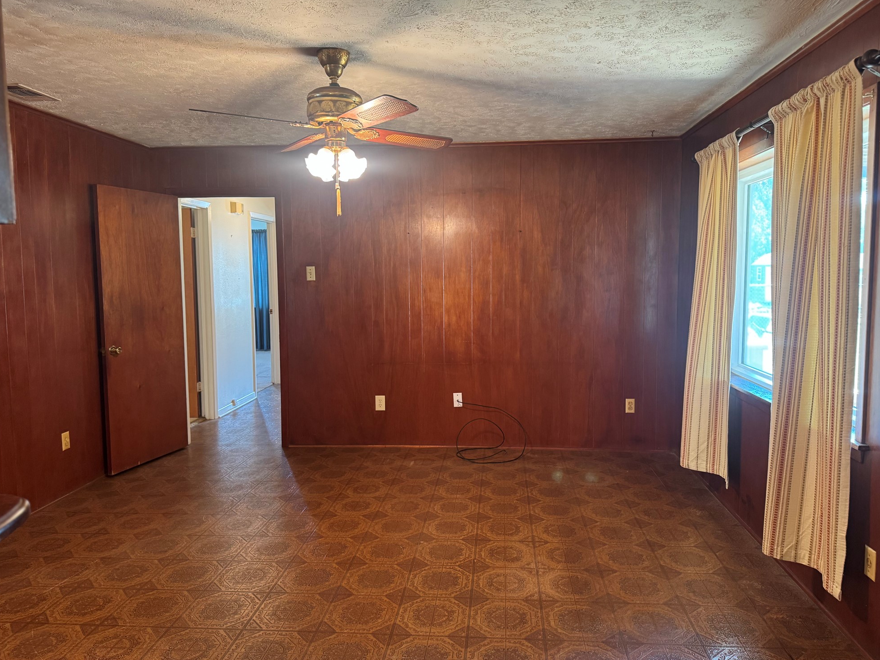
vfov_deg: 54.9
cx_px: 453
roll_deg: -0.4
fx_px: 636
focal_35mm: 25
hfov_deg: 69.4
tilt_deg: -5.1
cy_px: 318
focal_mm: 6.76
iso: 320
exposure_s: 1/60
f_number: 1.78
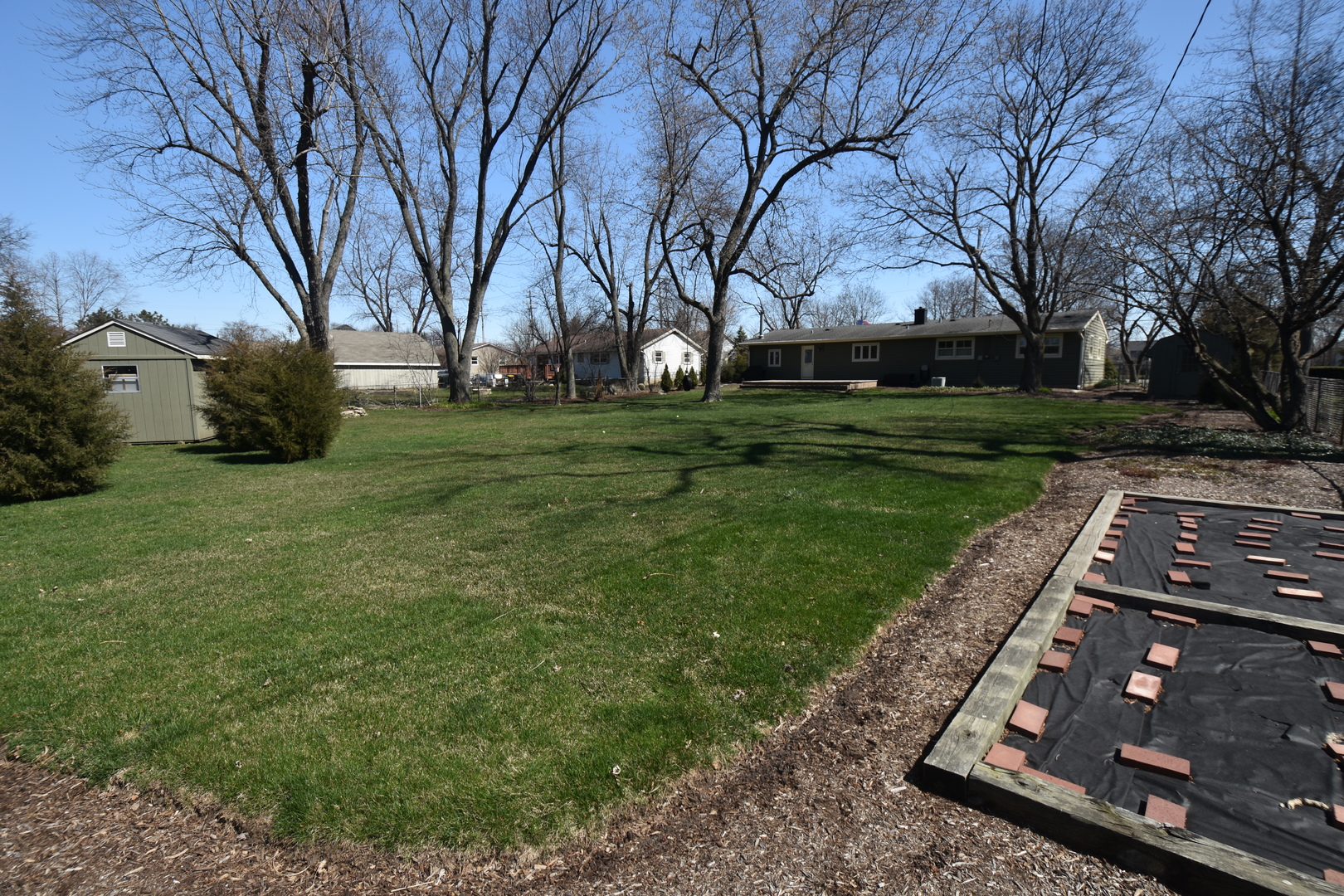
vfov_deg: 77.3
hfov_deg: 100.4
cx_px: 672
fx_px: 560
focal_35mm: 15
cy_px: 448
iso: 100
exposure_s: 1/200
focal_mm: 10
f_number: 7.1
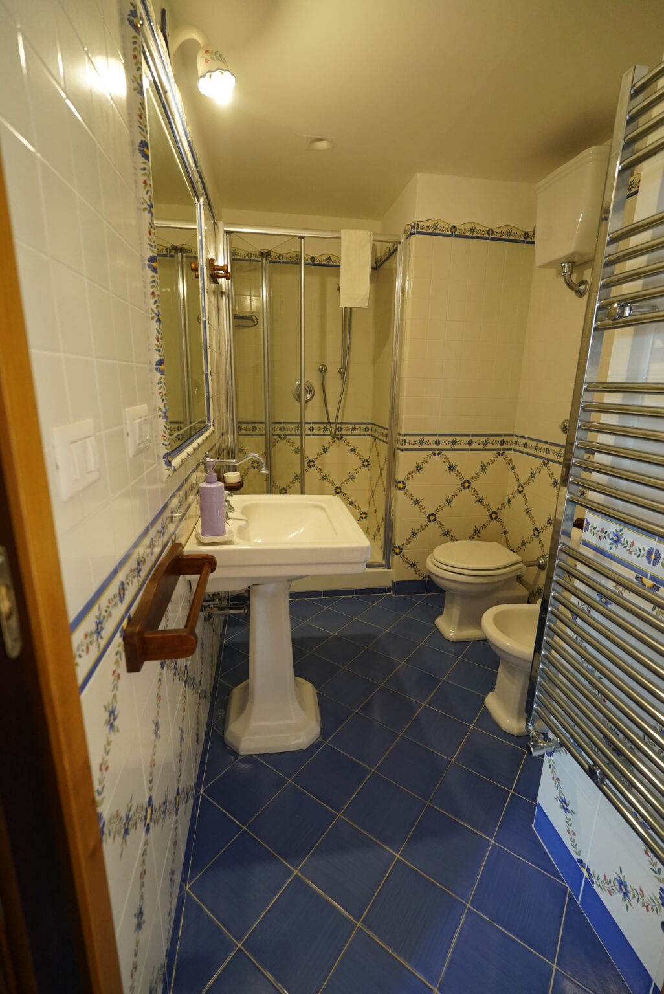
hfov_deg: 72.1
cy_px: 497
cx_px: 332
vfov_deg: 94.9
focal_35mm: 16
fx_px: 456
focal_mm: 16.5
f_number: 4
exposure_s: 1/160
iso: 2000
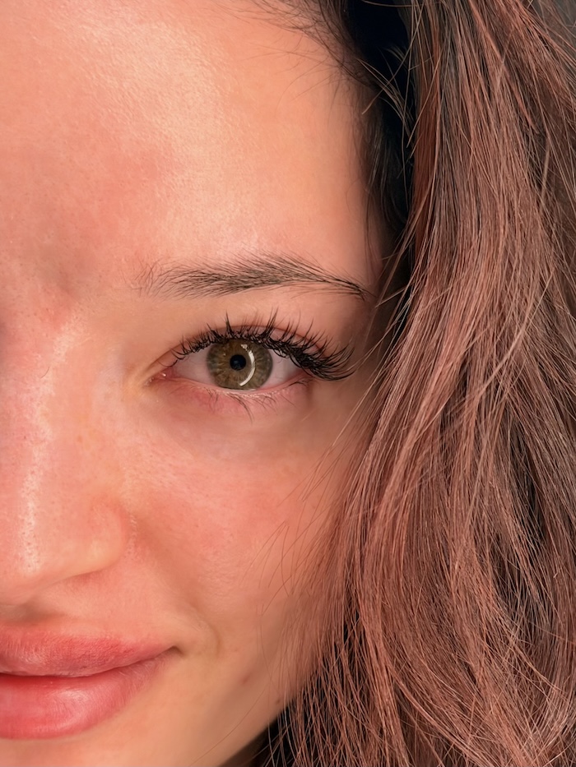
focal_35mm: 48
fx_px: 1065
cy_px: 384
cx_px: 288
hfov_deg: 30.3
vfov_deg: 39.7
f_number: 1.78
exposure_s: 1/229
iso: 64
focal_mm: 6.76
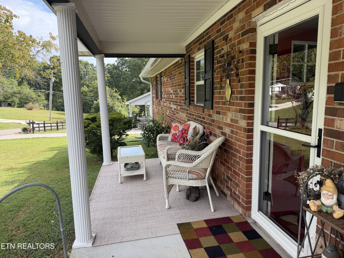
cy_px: 129
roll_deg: +0.6
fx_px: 239
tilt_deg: -7.8
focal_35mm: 24
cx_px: 172
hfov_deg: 71.6
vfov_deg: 56.8
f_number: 1.78
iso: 100
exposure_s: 1/1271
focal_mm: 6.76
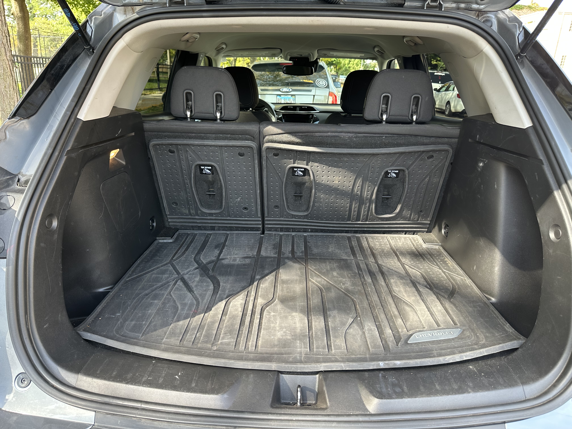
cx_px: 286
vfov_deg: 56.8
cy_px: 214
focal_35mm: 24
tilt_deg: -17.6
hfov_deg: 71.6
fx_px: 397
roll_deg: -3.1
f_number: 1.78
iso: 64
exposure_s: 1/121
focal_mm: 6.86
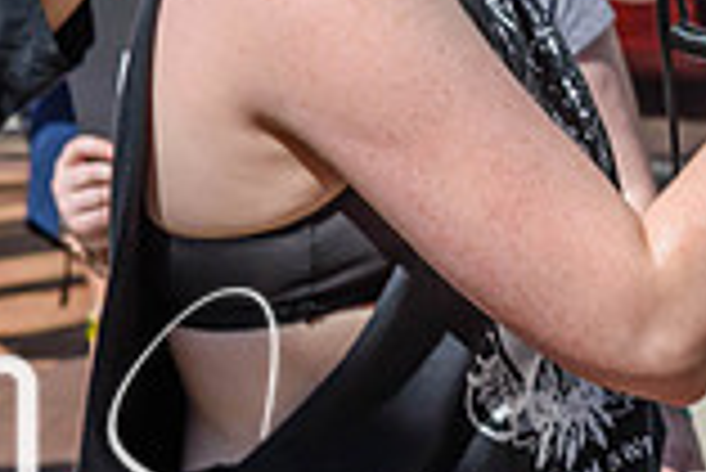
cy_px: 115
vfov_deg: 3.6
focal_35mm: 388
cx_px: 679
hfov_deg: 5.3
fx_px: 7616
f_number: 8
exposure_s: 1/1000
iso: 200
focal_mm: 70
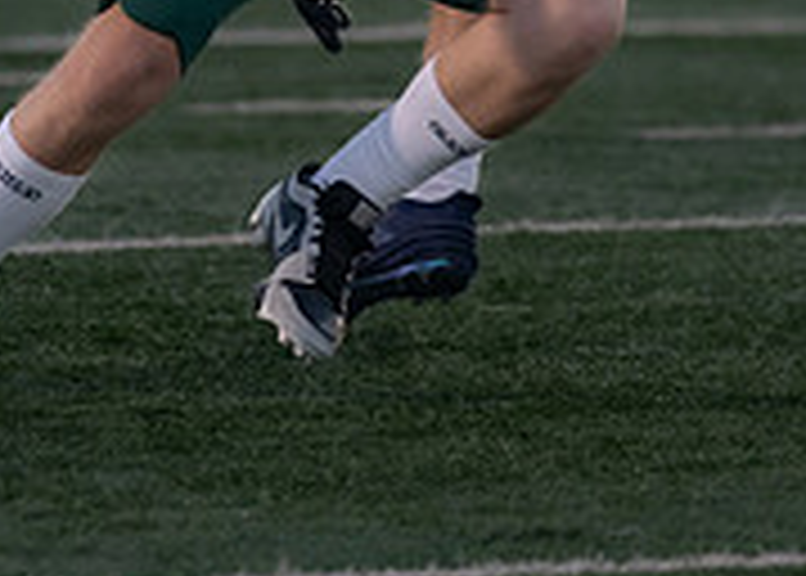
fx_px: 19327
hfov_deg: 2.4
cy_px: -275
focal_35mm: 844
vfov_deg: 1.7
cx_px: 438
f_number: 2.8
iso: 1250
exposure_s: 1/1000
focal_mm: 200
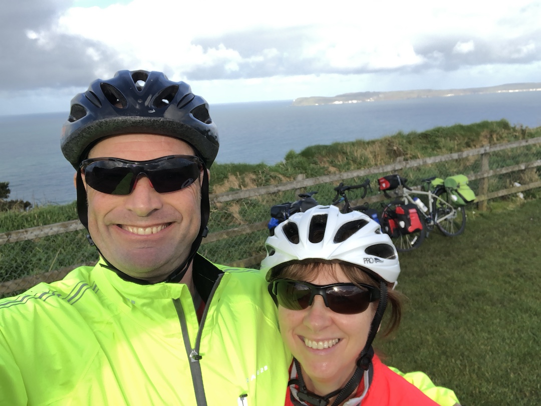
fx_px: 500
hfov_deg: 56.8
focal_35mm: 32
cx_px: 270
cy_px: 203
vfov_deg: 44.2
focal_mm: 2.87
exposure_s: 1/379
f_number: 2.2
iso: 20
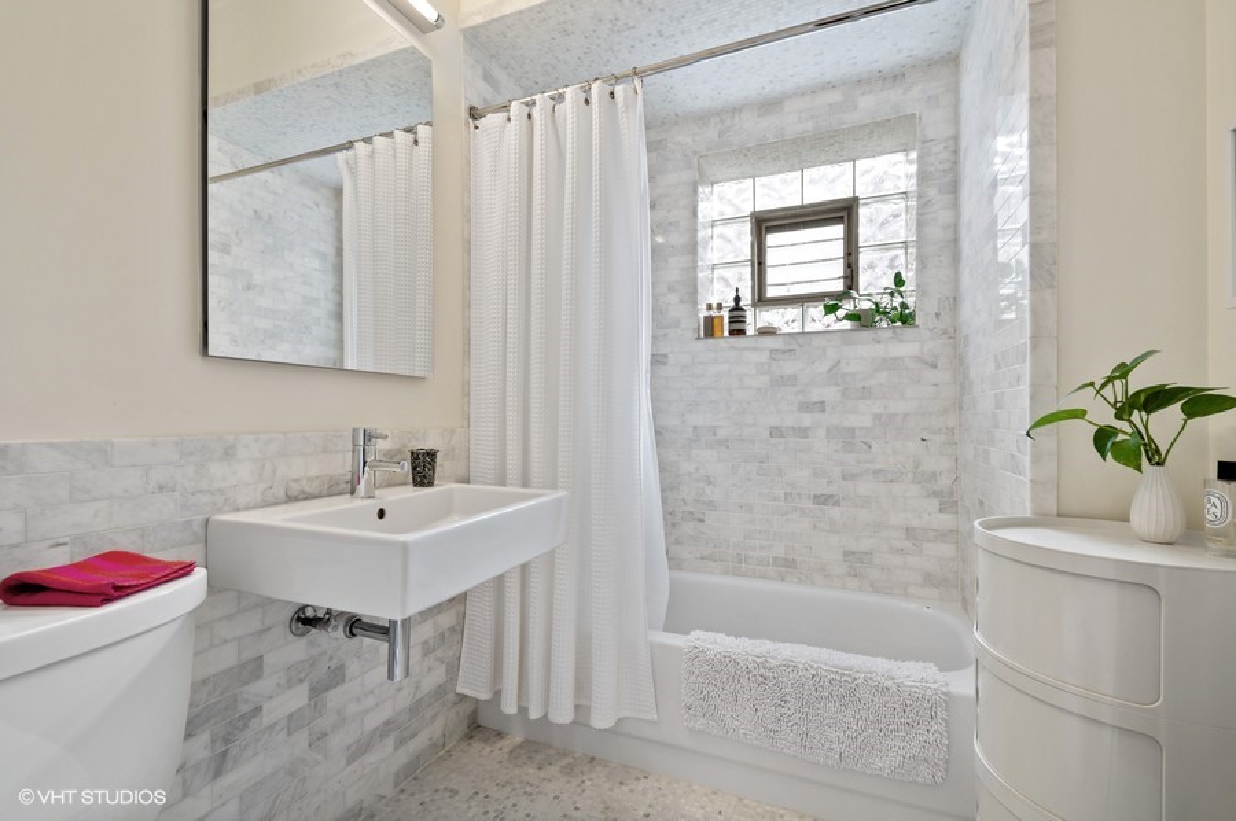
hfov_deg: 100.5
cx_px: 618
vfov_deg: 77.2
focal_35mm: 15
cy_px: 410
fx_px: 514
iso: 100
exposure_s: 1/3.33
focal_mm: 10
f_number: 11
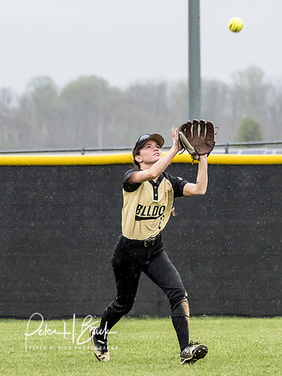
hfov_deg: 2.8
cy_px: 225
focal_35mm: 536
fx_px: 5815
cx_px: 161
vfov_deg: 3.7
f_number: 4
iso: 2000
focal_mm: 122
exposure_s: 1/1000
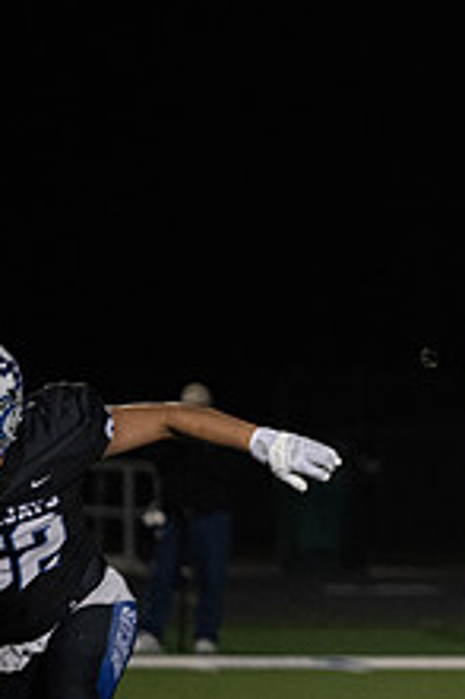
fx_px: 8421
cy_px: 546
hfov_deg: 3.2
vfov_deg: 4.8
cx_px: 747
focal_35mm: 434
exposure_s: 1/1250
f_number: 2.8
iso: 4000
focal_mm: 165
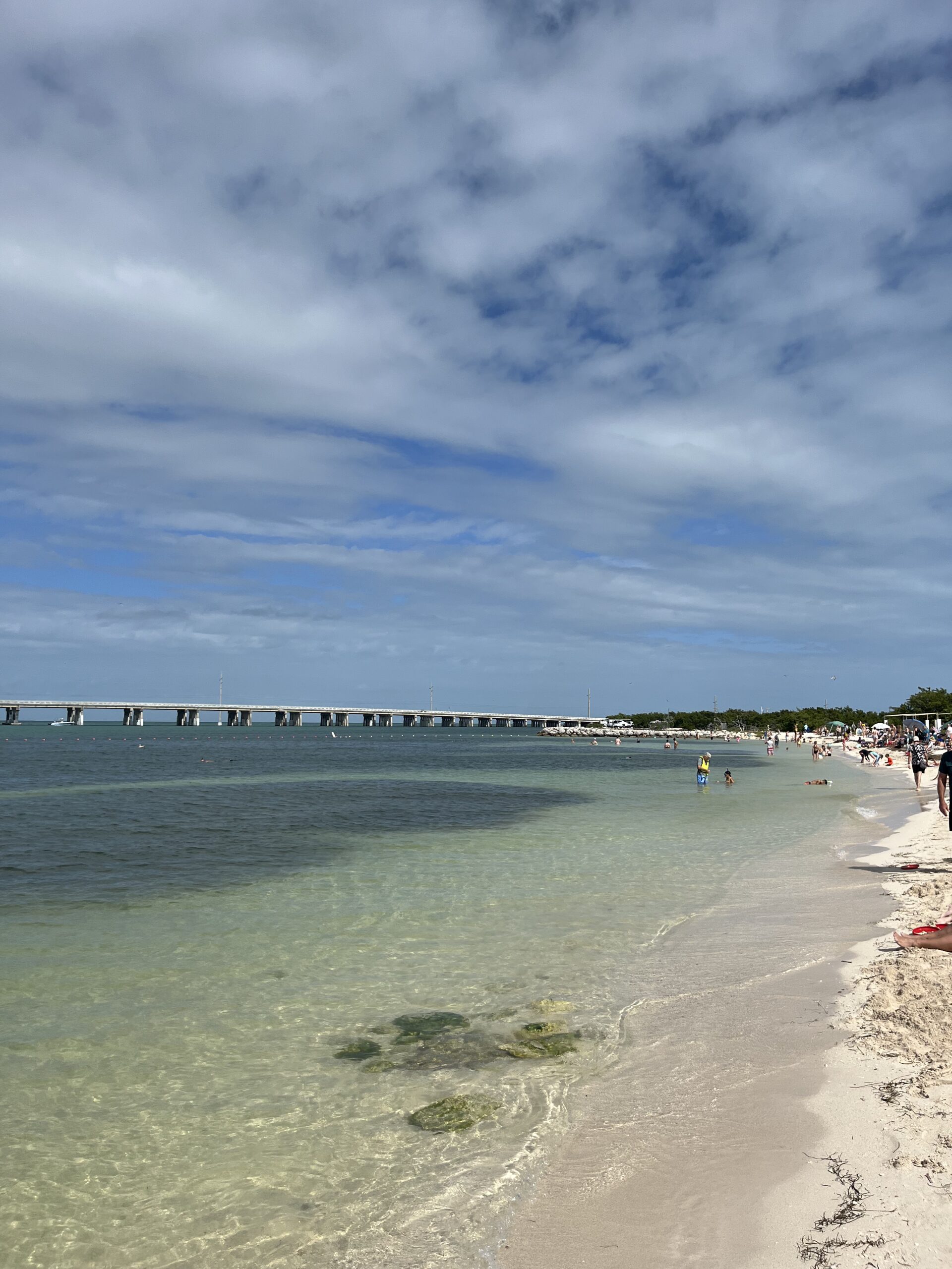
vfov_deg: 67.3
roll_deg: -0.4
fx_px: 953
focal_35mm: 26
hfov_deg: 53.1
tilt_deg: +5.0
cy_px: 634
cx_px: 476
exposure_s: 1/9091
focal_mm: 5.1
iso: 50
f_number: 1.6
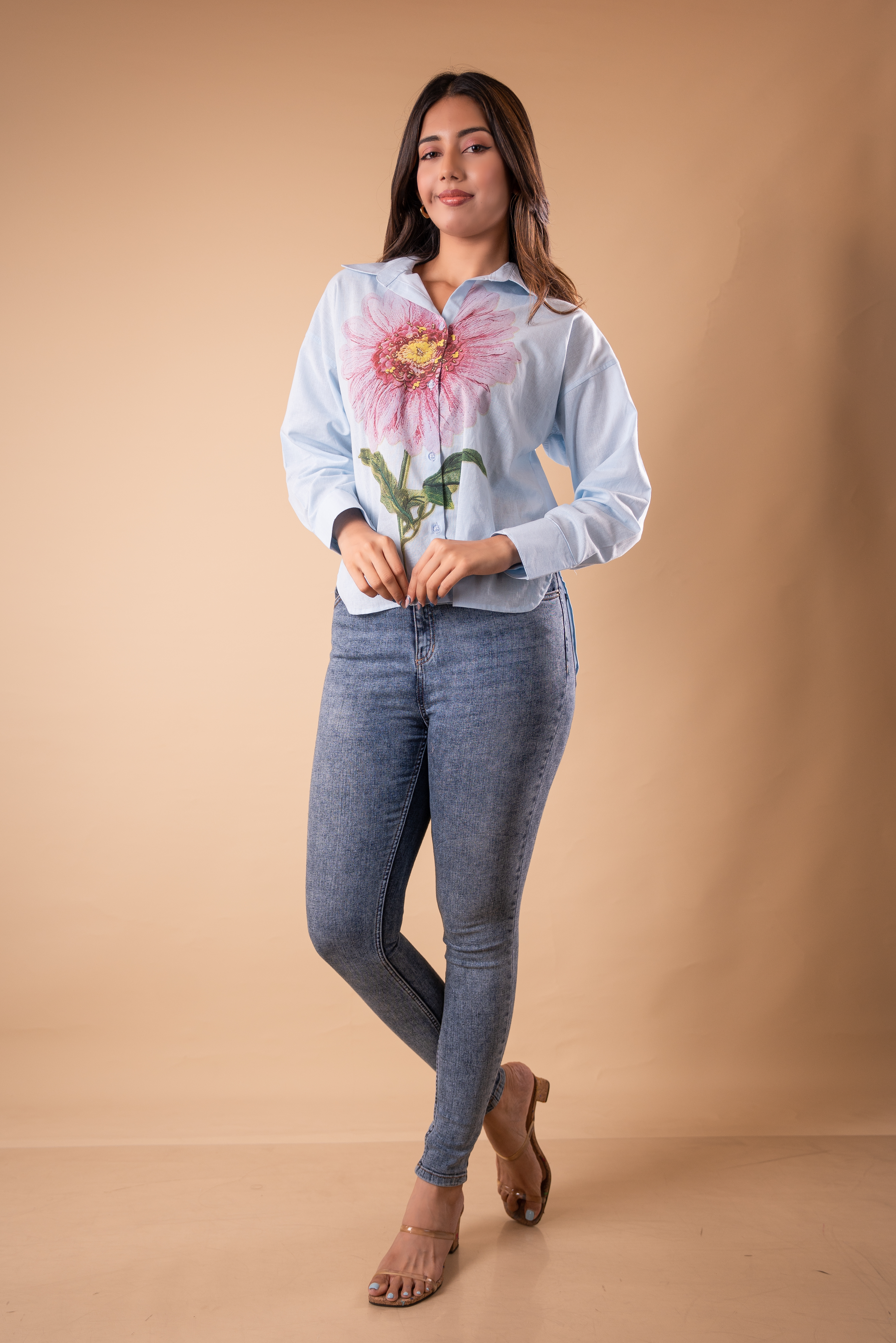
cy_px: 679
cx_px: 441
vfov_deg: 54.4
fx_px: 1306
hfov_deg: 37.9
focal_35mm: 35
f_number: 2.8
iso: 160
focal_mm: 34
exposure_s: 1/200
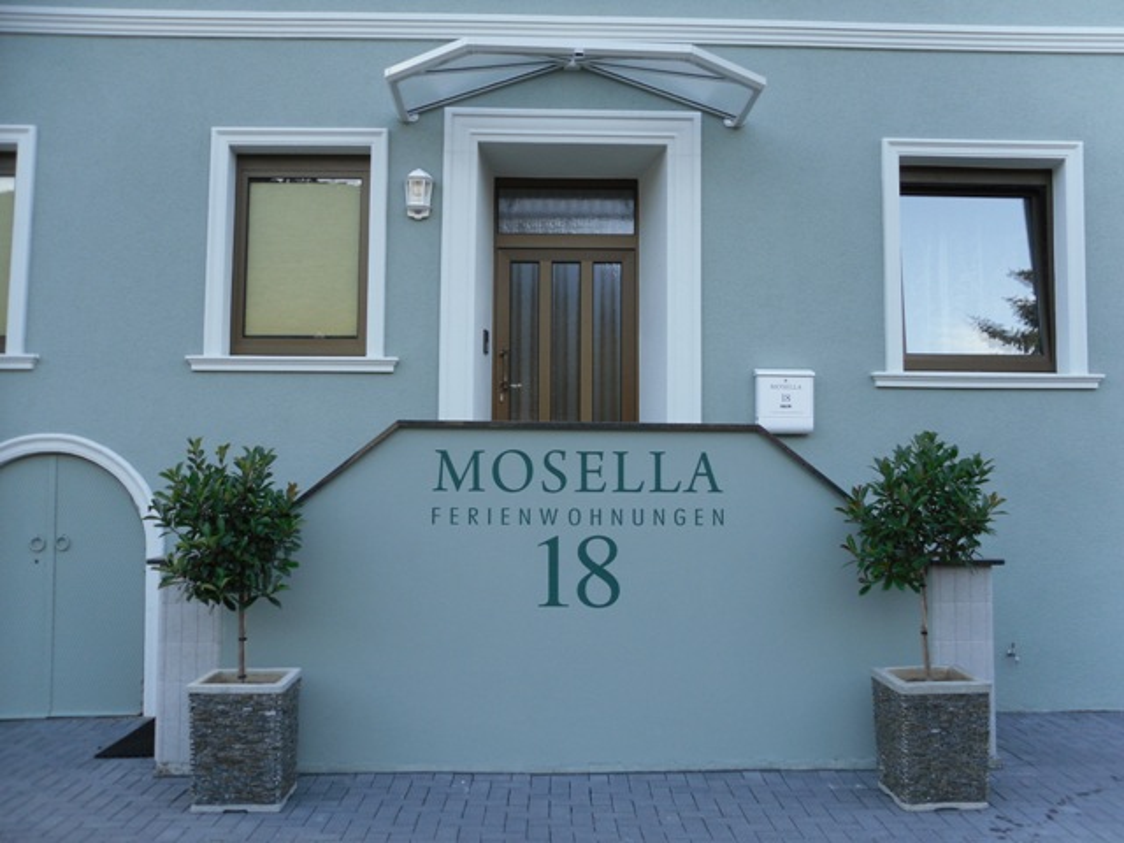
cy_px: 422
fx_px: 1461
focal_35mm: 45
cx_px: 562
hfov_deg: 42.1
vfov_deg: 32.2
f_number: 3.5
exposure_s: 1/79
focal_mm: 6.3
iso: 100
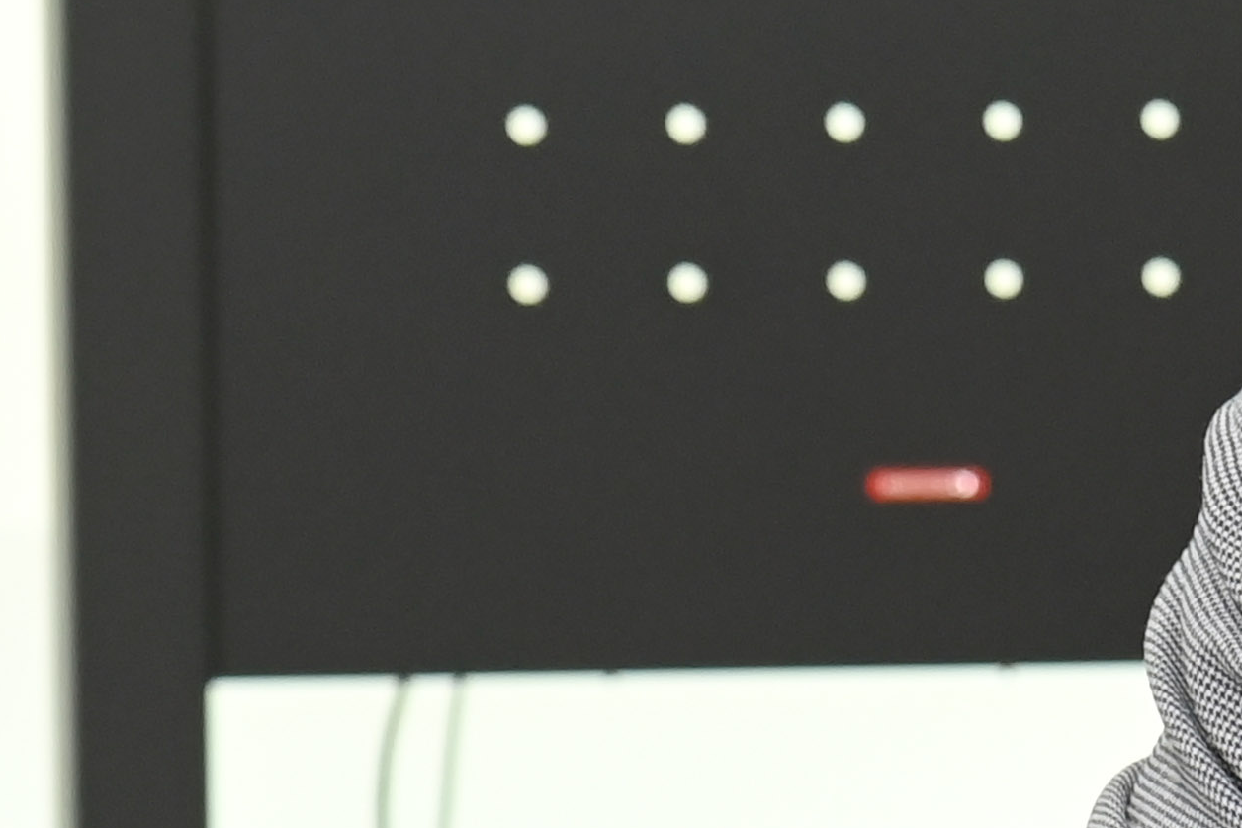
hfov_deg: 3.9
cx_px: 2070
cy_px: 636
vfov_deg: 2.6
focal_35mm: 532
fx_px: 18350
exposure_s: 1/250
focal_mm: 120
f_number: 6.3
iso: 2500
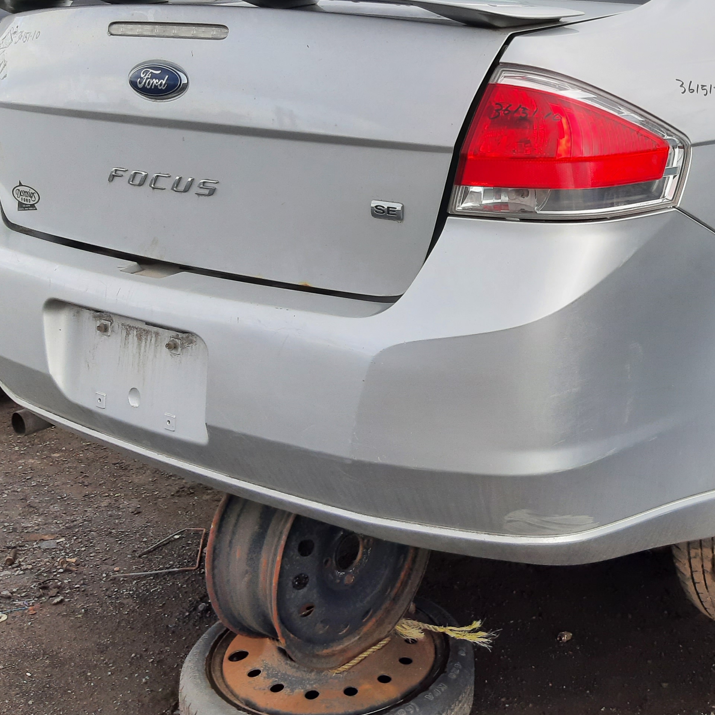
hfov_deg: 34.4
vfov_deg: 34.9
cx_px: 561
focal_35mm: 48
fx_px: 1122
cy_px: 217
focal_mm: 3.92
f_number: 1.7
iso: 40
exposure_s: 1/392
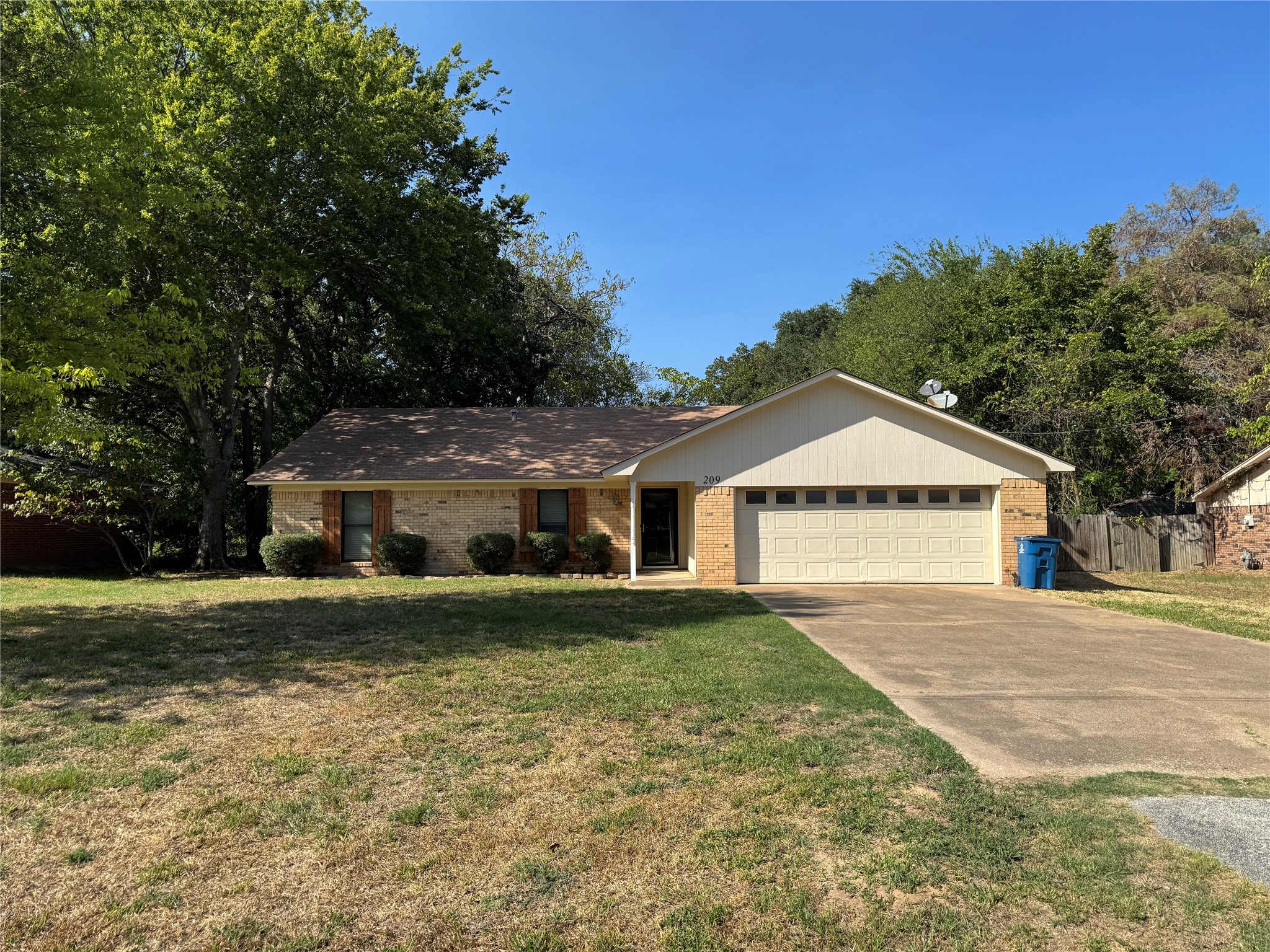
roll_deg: +0.9
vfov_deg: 56.8
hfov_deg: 71.6
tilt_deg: +2.1
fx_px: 881
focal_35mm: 24
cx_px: 635
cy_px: 476
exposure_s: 1/3597
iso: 80
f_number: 1.78
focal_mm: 6.76
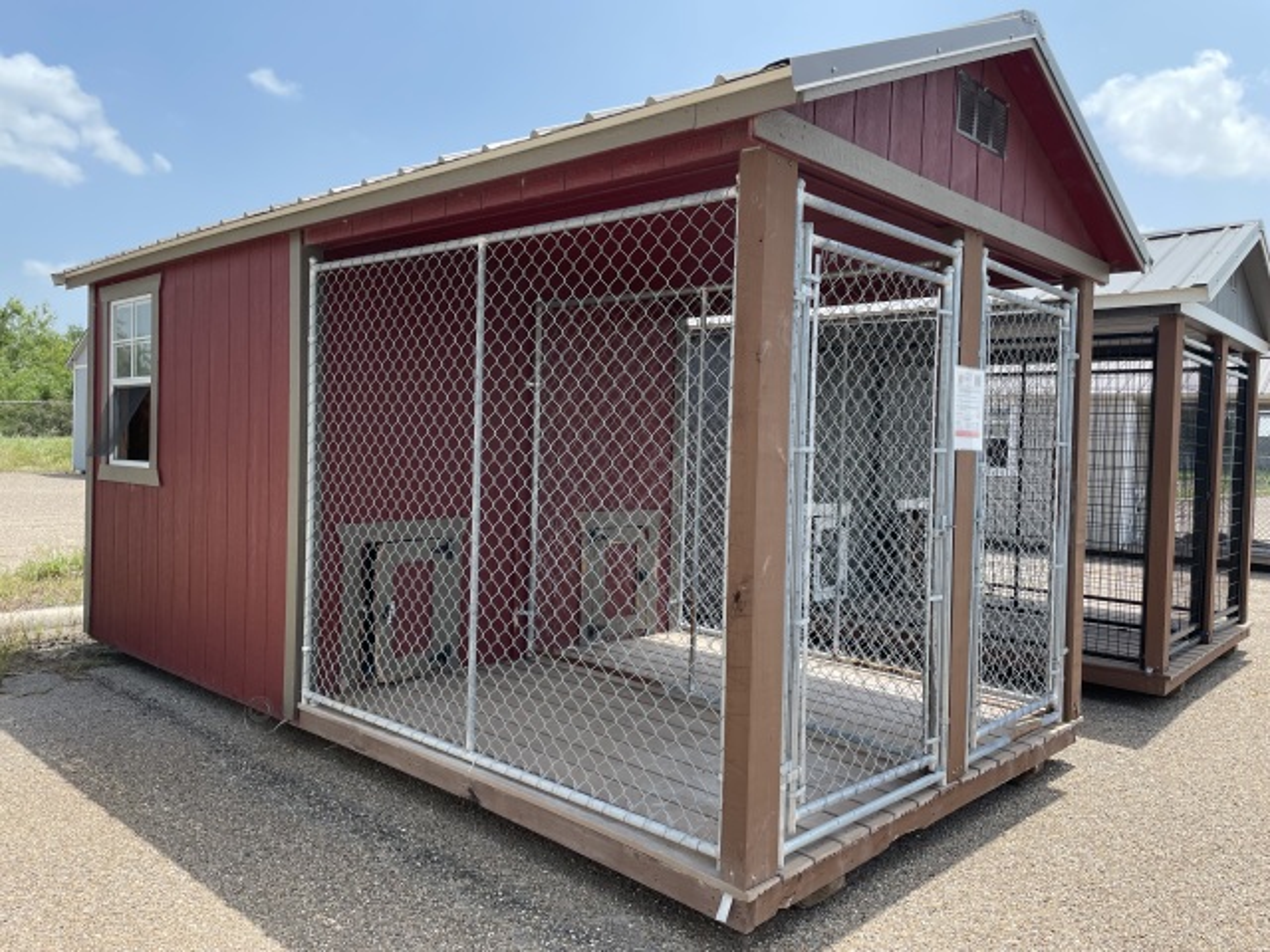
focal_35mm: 26
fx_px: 954
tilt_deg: -1.8
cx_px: 635
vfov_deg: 53.1
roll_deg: -1.9
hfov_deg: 67.3
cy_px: 476
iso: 32
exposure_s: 1/1366
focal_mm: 4.2
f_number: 1.6
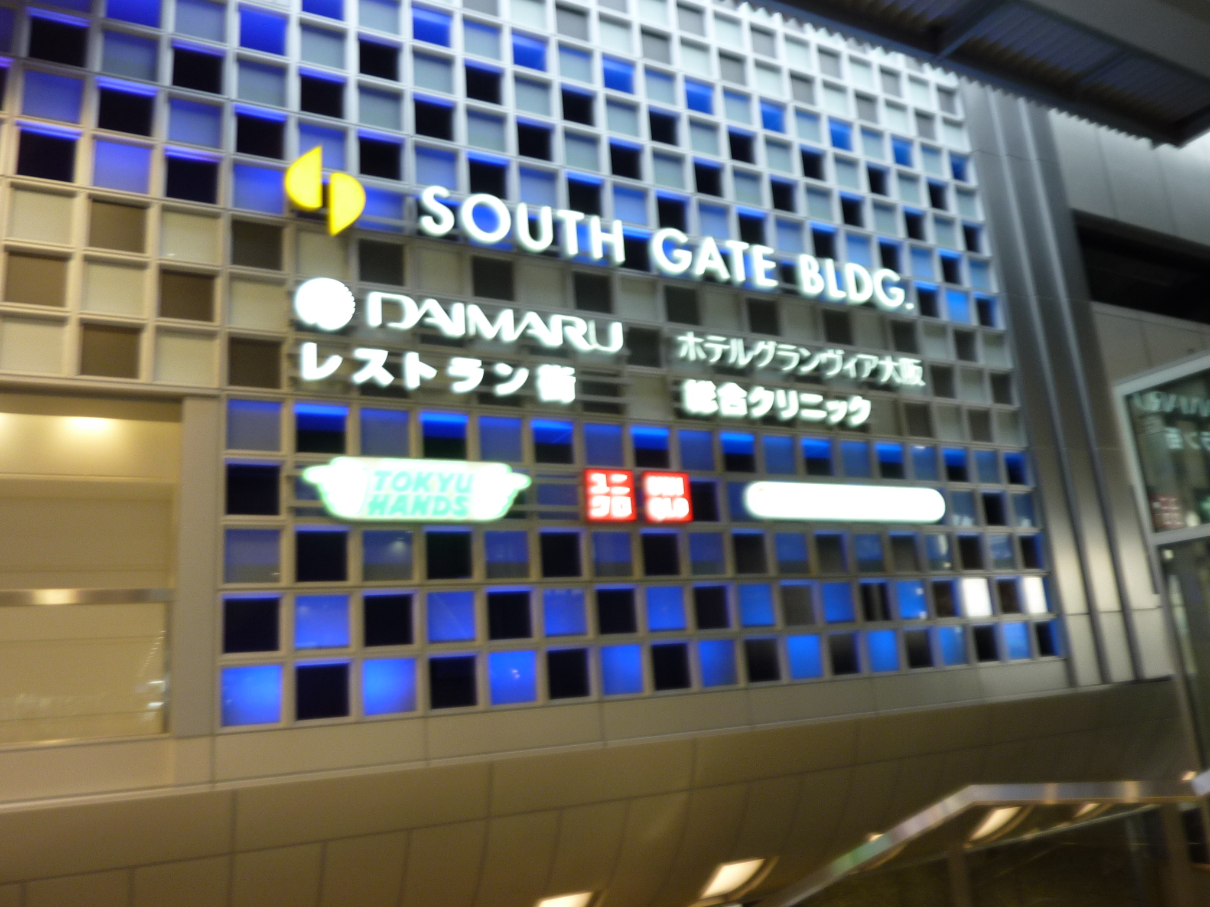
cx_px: 605
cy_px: 454
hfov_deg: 69.4
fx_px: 874
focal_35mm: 25
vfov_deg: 54.9
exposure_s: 1/30
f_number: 3.3
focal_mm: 4.1
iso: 100
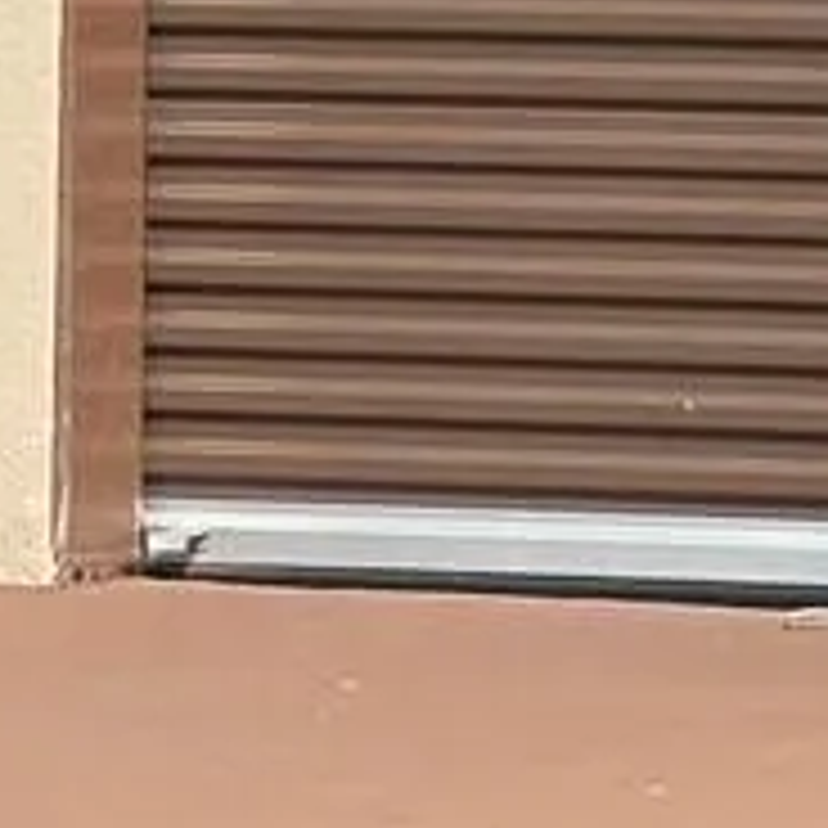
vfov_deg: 3.5
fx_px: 13314
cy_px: -1710
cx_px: 1282
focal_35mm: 492
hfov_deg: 3.5
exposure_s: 1/896
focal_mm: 7.5
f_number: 2.2
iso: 20
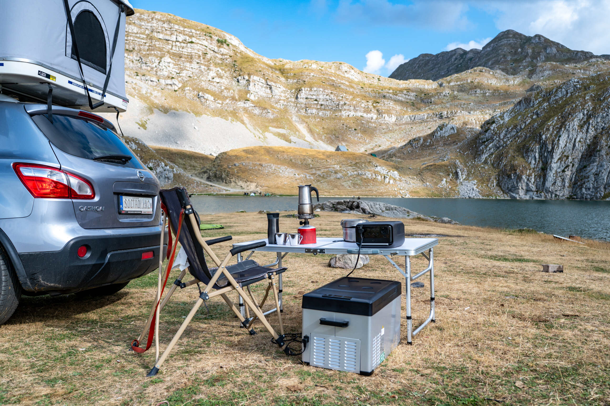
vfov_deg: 37.8
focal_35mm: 35
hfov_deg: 54.5
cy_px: 203
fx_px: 593
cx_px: 305
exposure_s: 1/1600
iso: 500
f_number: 5
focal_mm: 35
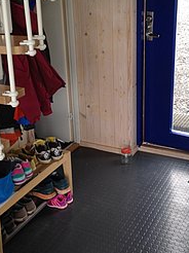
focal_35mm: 57
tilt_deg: -21.2
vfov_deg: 33.8
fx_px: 416
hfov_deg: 25.6
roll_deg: +1.0
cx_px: 109
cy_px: 112
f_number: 2.4
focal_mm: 4.28
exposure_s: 1/24
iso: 50
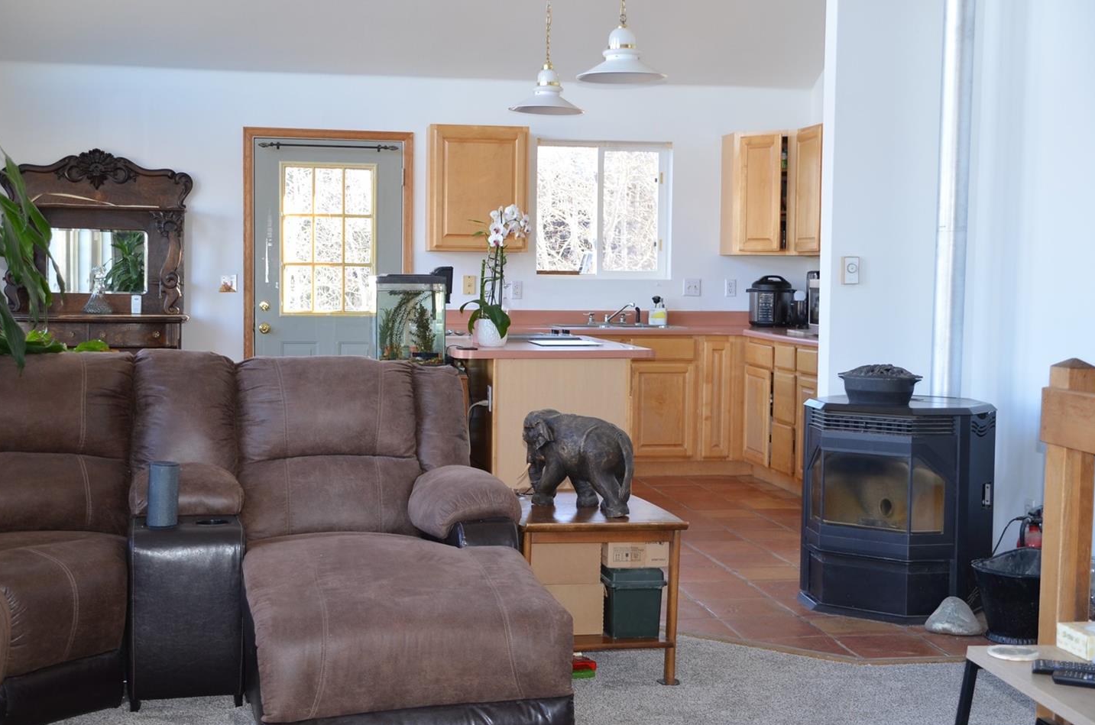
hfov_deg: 40.7
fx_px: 1474
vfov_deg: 27.6
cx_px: 504
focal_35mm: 49
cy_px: 356
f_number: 4
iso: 400
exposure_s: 1/80
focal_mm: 29
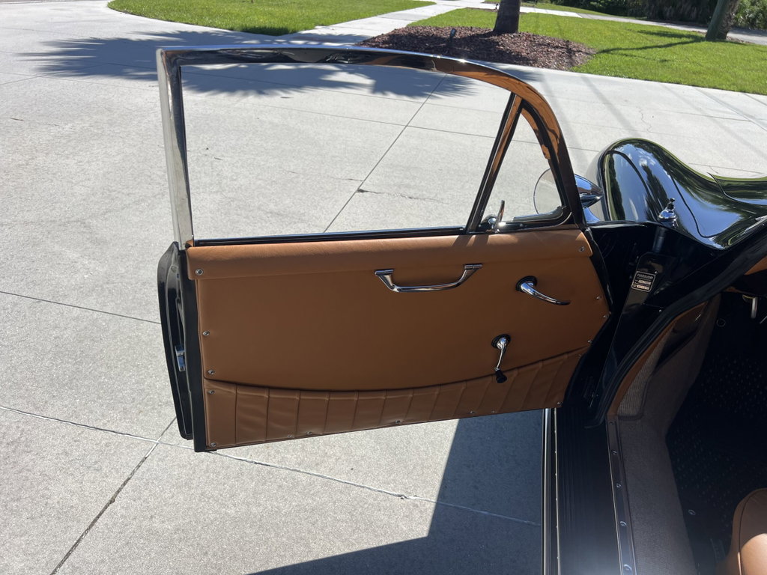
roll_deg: -5.5
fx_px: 576
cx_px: 384
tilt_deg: -28.1
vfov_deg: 53.1
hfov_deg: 67.3
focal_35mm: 26
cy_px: 288
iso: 50
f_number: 1.5
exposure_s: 1/4115
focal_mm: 5.7
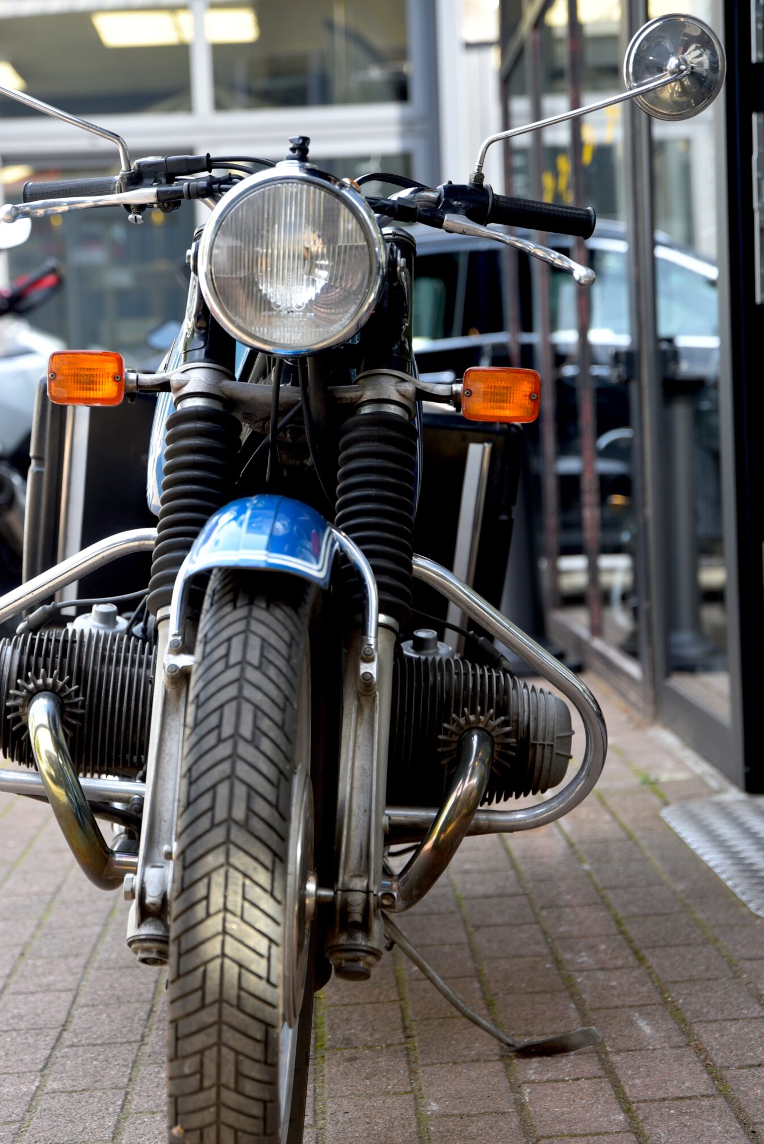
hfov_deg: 16.4
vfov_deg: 24.5
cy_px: 568
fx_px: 2640
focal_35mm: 83
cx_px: 294
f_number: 4
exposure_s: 1/60
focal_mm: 65
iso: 100
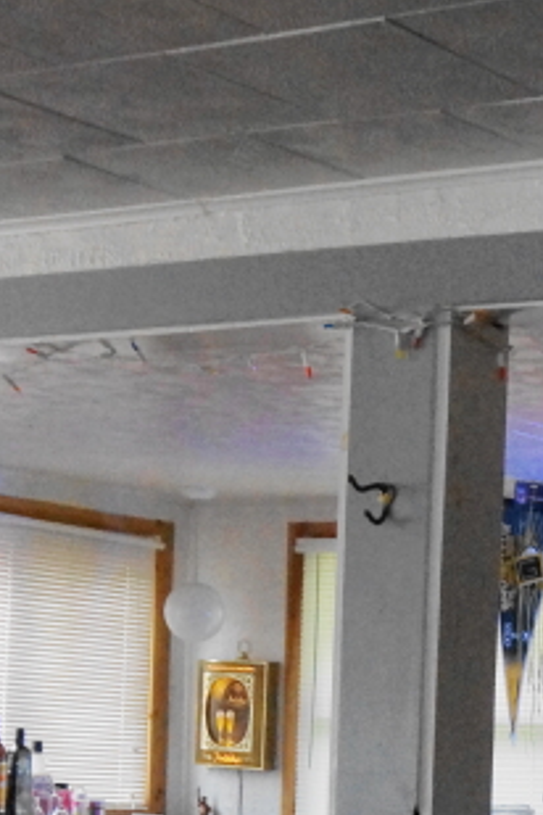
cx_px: 879
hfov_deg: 13.1
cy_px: 876
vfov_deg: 20.2
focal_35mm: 97
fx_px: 2194
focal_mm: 20
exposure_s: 1/60
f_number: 4
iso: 1000
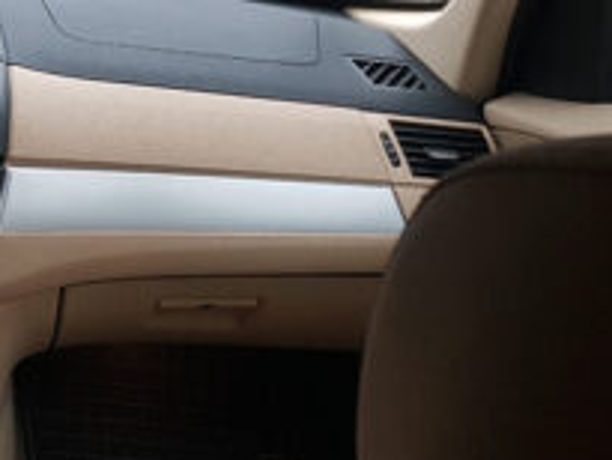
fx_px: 1344
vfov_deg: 18.5
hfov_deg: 23.5
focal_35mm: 76
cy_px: -69
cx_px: -113
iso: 80
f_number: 1.7
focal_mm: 4.2
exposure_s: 1/100
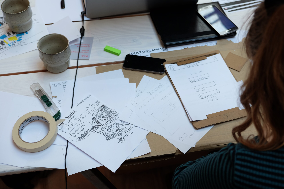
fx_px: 371
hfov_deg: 41.9
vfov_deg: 28.7
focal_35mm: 47
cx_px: 142
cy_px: 94
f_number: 3.6
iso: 200
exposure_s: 1/30
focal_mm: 31.5
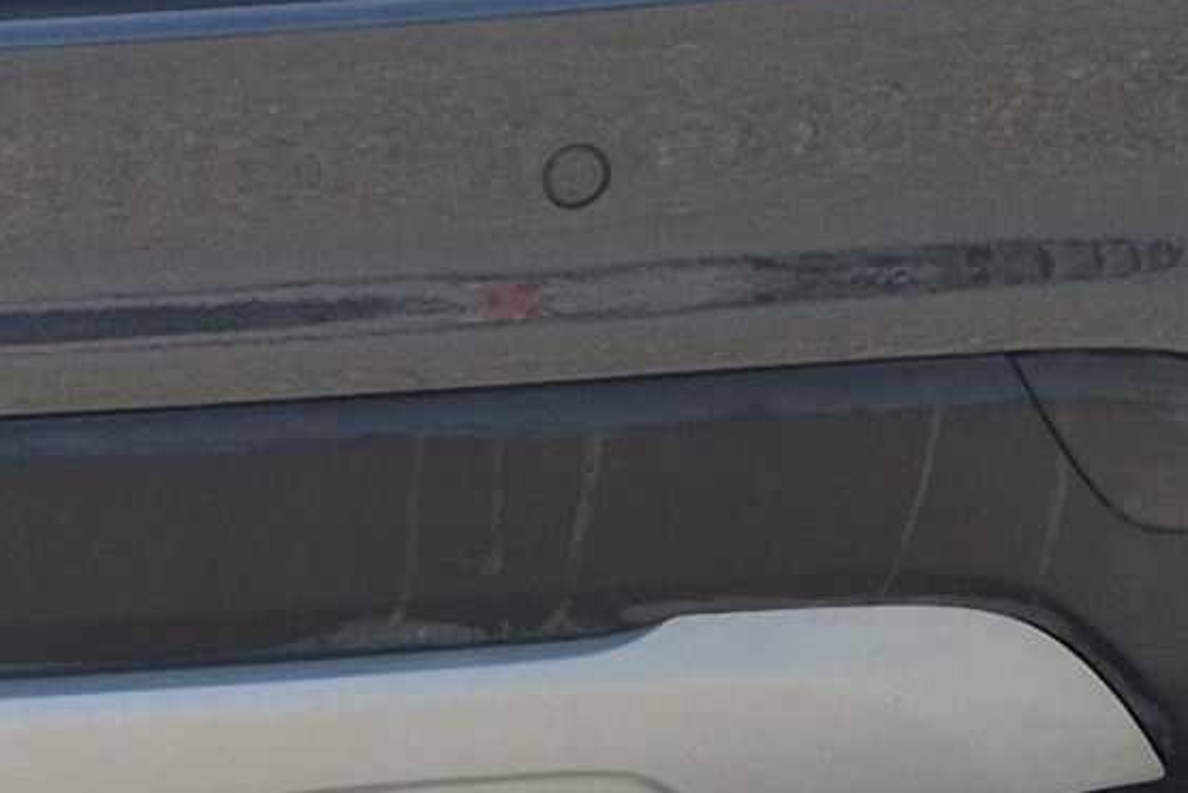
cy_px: -1400
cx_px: -380
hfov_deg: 11.6
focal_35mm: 172
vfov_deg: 7.3
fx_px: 5677
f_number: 1.8
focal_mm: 5.4
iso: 25
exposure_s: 1/804
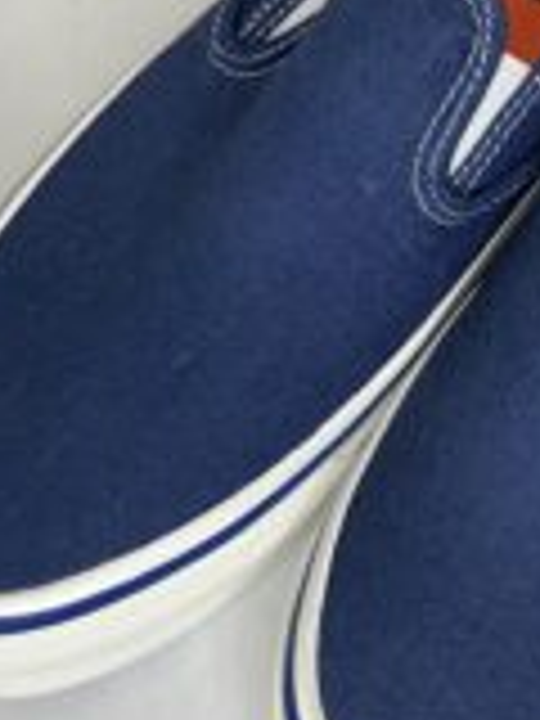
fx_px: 1456
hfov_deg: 20.6
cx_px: 486
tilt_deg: -57.6
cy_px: 166
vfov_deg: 27.3
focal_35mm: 70
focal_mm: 3.99
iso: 50
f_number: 1.8
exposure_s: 1/50
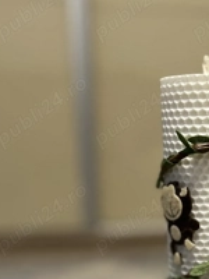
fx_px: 419
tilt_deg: -15.8
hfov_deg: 27.1
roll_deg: -0.1
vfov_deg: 35.1
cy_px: 241
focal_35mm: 52
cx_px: 188
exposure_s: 1/63
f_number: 1.5
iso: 125
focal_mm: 5.7
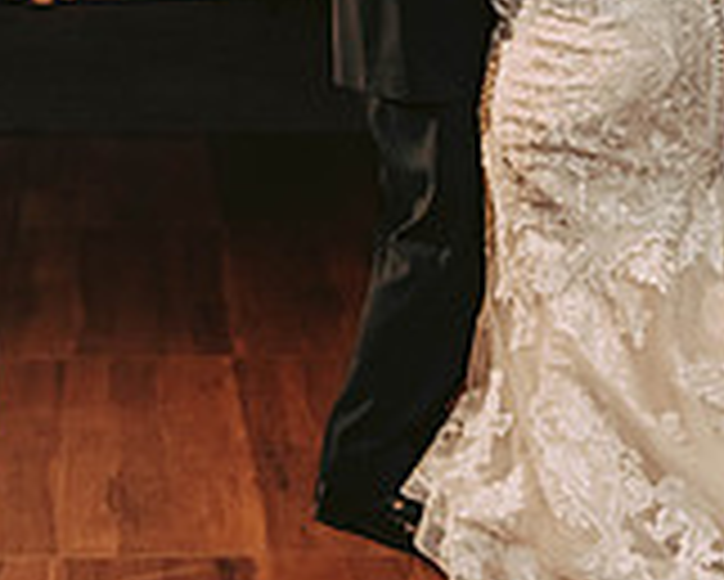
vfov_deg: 13.3
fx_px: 2466
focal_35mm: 115
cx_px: 94
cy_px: 11
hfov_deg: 16.5
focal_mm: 34
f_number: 3.2
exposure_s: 1/200
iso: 2000
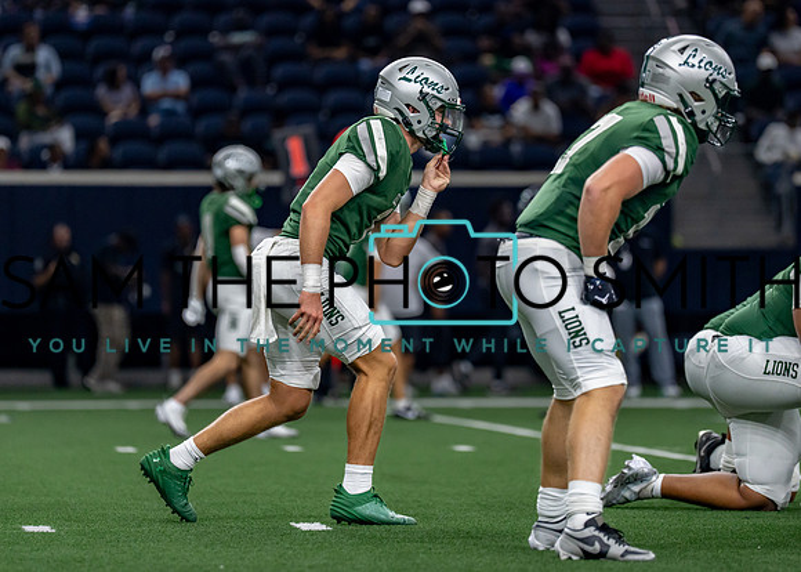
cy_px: 245
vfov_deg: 5.2
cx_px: 403
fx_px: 6250
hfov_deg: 7.3
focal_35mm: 275
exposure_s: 1/1000
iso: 1250
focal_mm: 191
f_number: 2.8
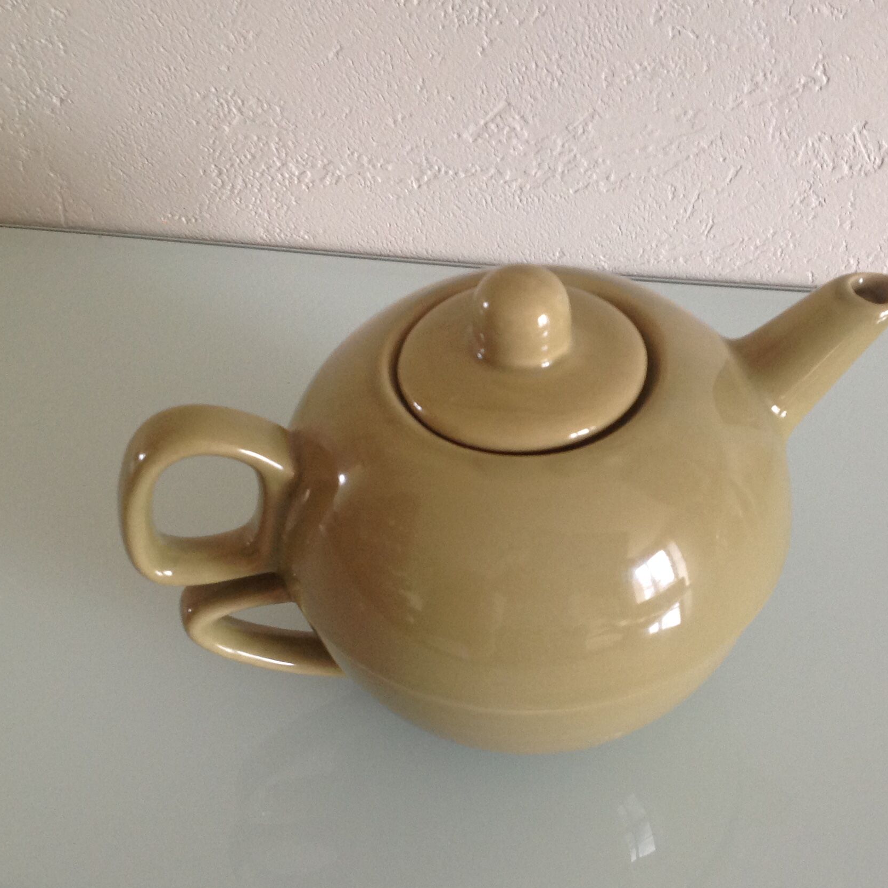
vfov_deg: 35.3
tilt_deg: -45.8
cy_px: 507
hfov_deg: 35.2
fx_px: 1393
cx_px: 550
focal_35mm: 48
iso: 100
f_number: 2.4
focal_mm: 4.28
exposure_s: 1/15
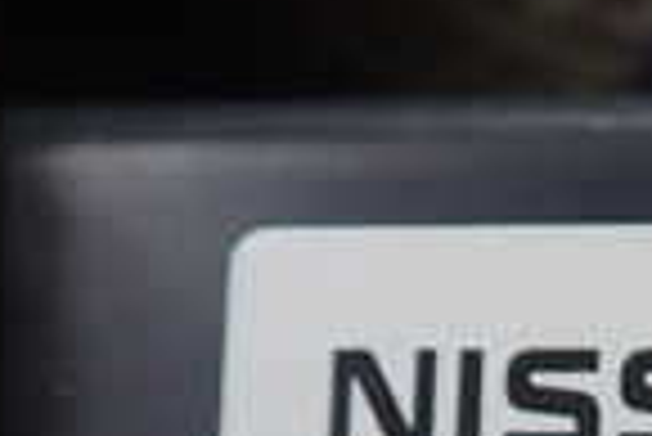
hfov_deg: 14.7
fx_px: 2339
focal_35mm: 129
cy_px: 652
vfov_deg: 10.3
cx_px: 994
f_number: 2.3
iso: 160
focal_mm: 5.5
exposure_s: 1/125
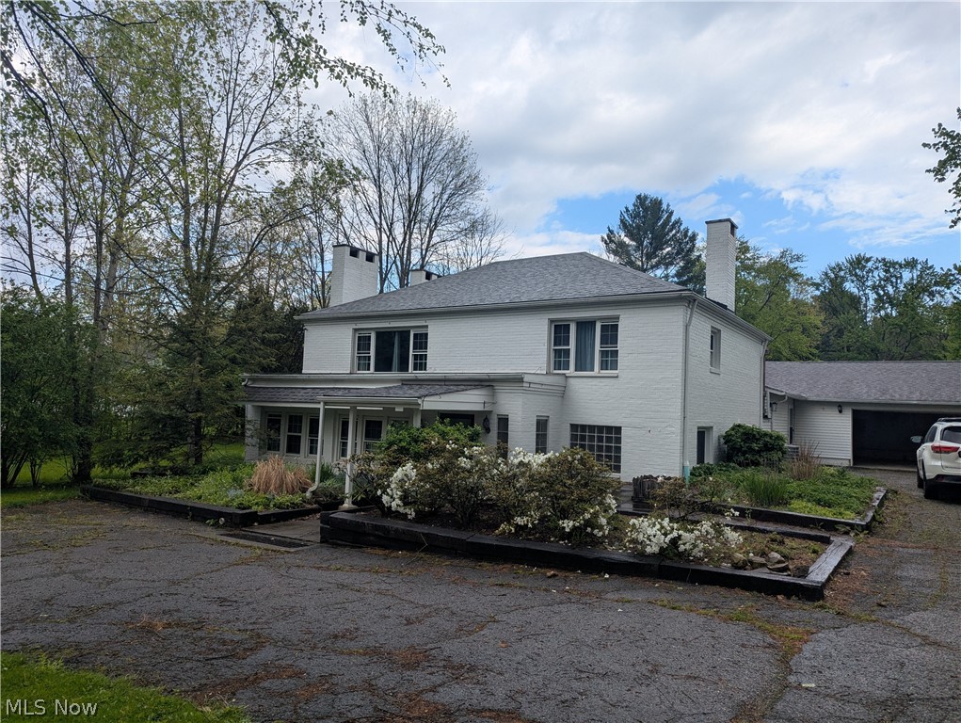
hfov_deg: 71.5
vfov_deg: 56.9
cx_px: 480
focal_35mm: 24
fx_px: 667
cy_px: 362
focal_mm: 6.81
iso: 48
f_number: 1.85
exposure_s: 1/1167
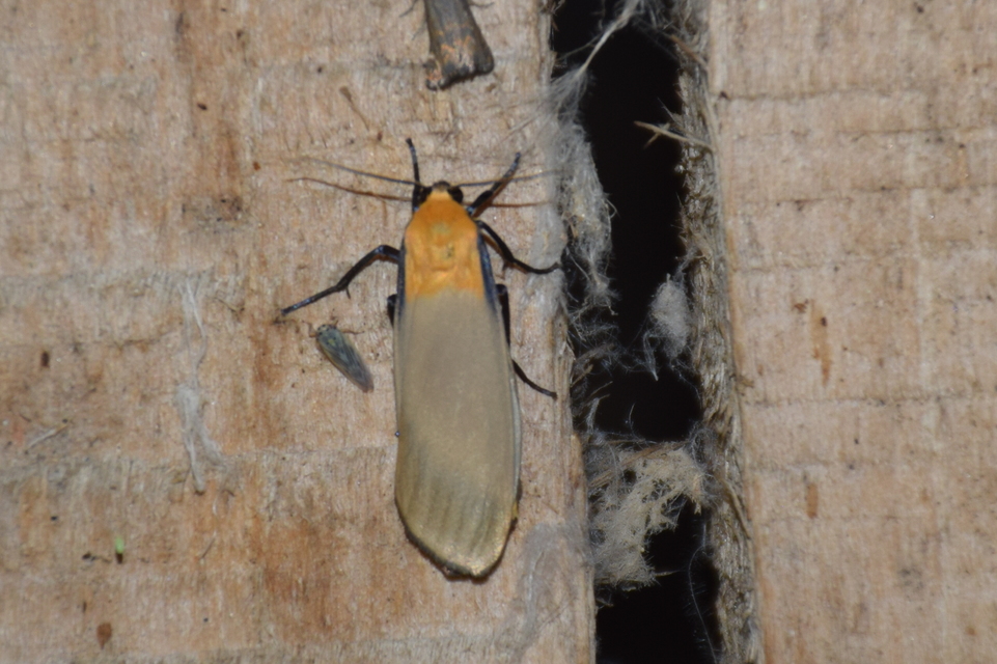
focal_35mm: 210
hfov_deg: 9.8
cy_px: 332
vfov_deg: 6.5
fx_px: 5814
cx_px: 498
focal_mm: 140
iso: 320
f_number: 5.6
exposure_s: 1/60
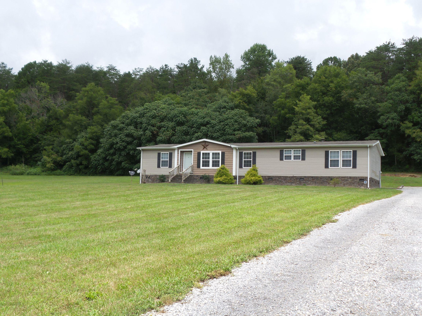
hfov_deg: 44.8
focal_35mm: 42
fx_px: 512
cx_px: 211
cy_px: 158
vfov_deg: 34.3
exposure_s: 1/640
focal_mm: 7.5
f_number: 4
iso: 100
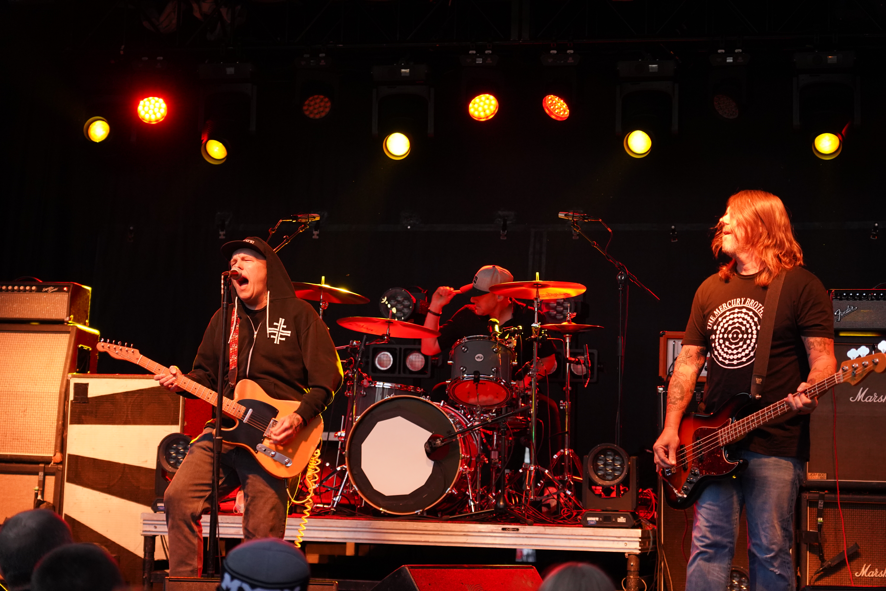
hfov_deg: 26.0
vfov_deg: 17.5
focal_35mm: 78
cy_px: 296
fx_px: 1920
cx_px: 443
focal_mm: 78
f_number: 4
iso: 4000
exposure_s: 1/160
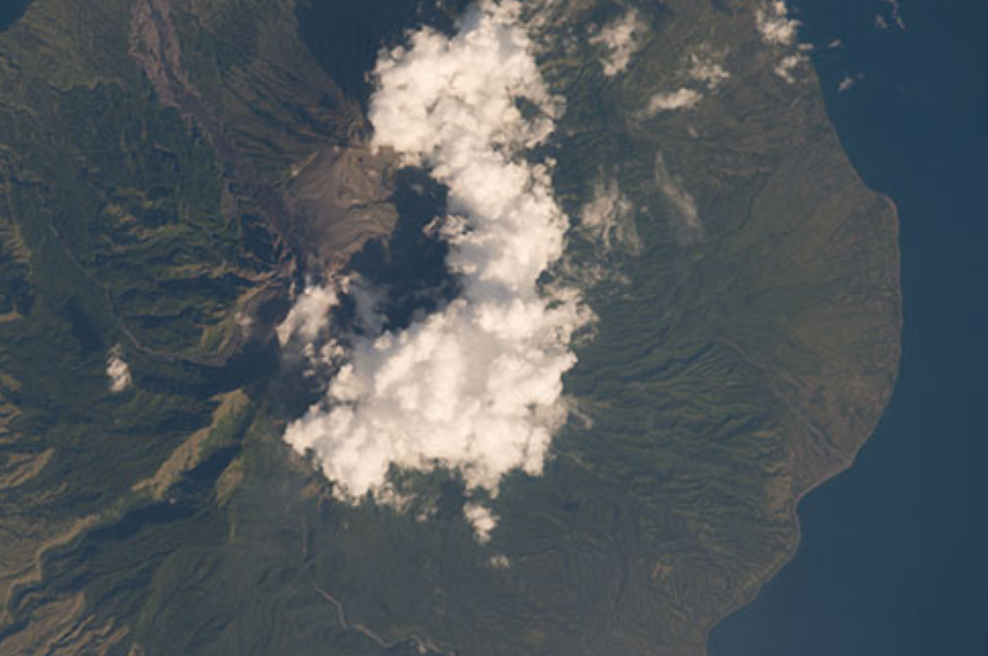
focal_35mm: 1071
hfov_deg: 1.9
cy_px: 312
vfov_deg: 1.3
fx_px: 29363
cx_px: 342
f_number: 13
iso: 160
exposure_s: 1/640
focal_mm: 800
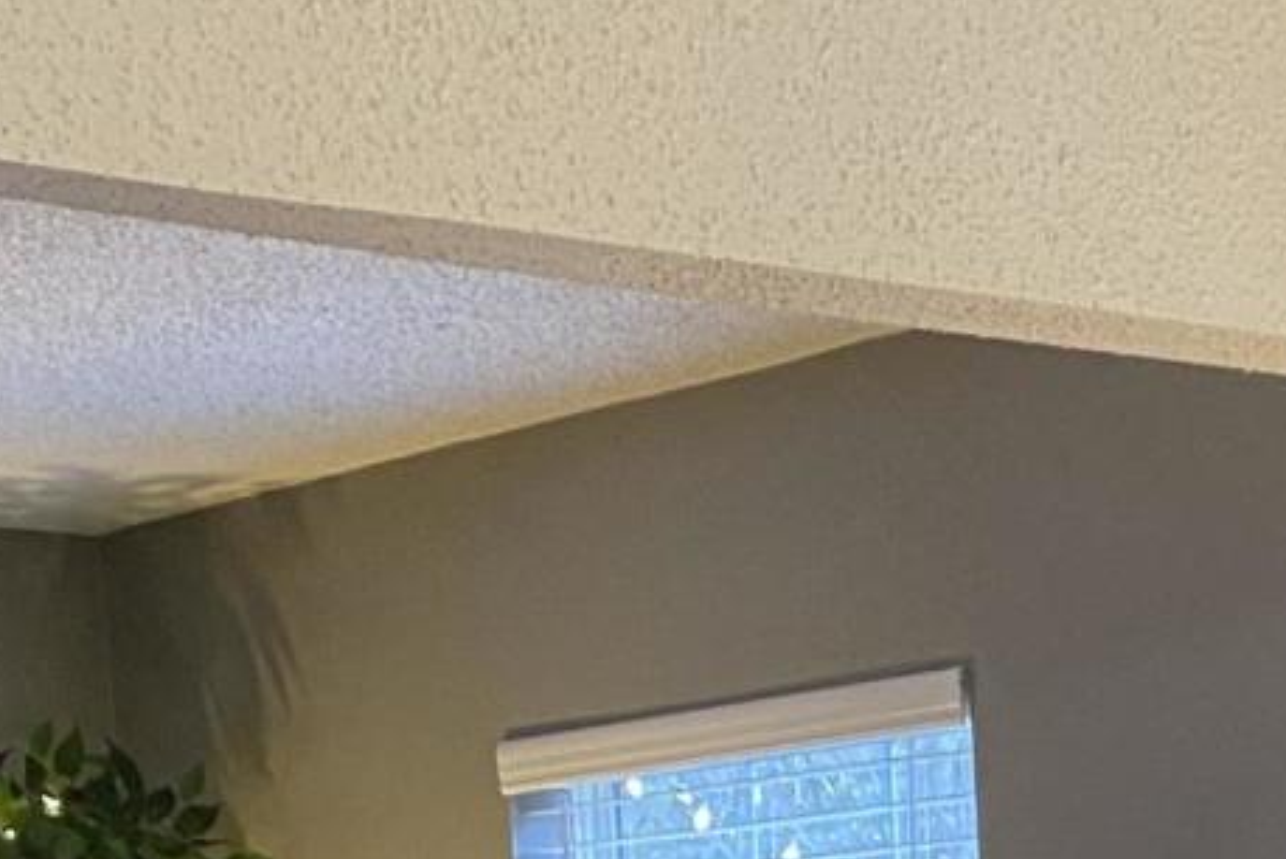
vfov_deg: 9.9
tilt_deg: -12.0
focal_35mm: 118
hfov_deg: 17.0
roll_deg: +1.6
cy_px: 2209
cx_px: 1233
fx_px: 4218
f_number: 1.8
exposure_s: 1/60
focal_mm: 4.25
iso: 500
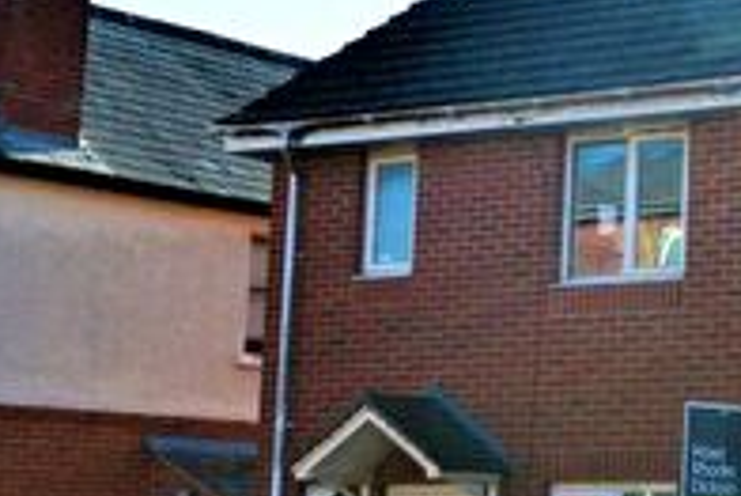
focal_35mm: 107
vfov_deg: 12.8
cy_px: 288
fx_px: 2204
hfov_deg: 17.5
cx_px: 1040
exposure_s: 1/400
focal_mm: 20
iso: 400
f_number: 11
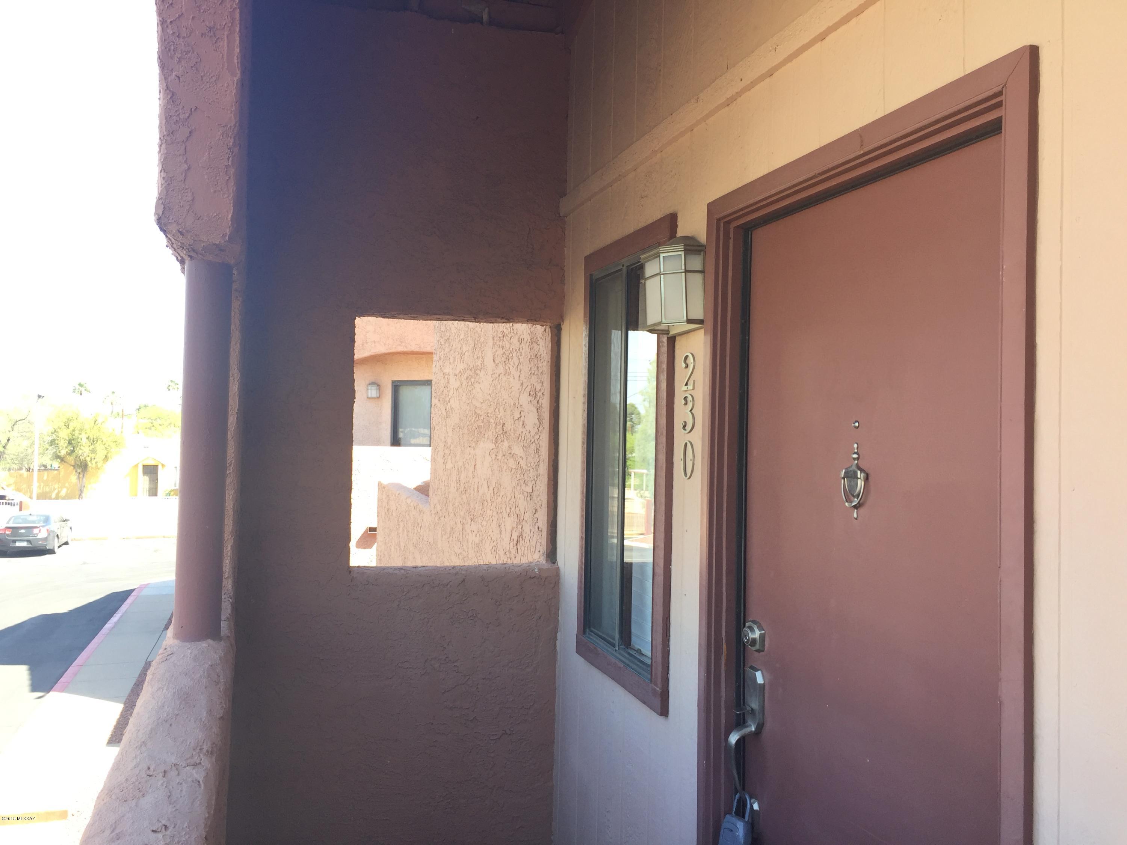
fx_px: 944
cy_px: 422
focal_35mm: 29
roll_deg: -0.5
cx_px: 564
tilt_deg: +1.2
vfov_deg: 48.2
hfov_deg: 61.7
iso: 32
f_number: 2.2
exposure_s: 1/181
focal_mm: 4.15
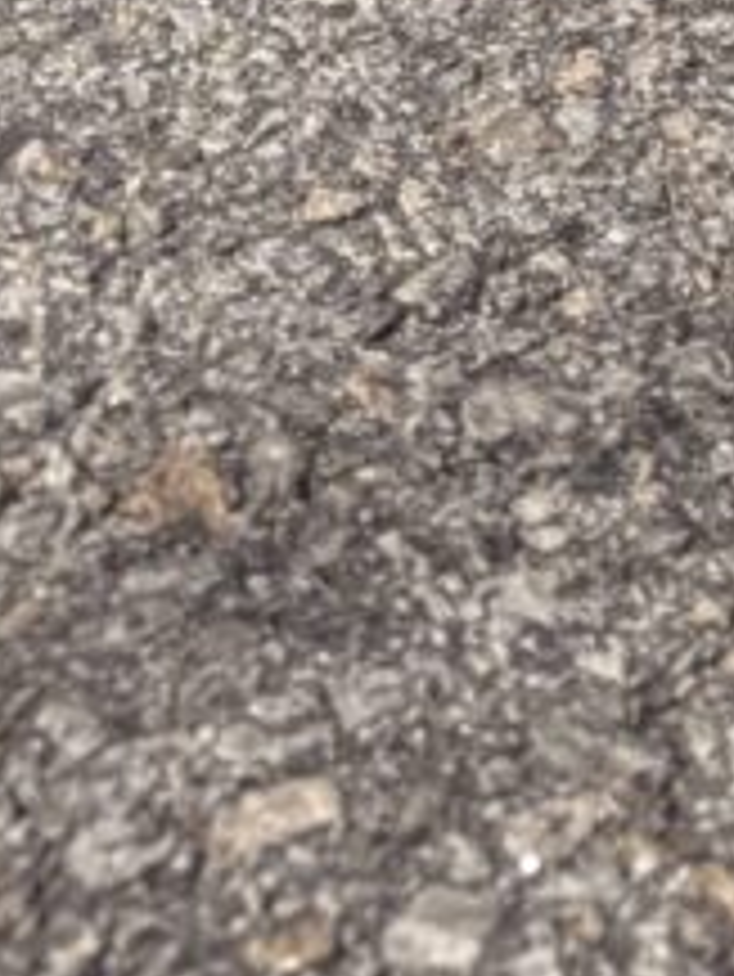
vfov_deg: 14.6
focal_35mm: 113
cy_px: -931
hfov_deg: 12.0
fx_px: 3192
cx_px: 1337
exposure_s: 1/8130
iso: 80
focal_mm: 6.76
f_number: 1.78
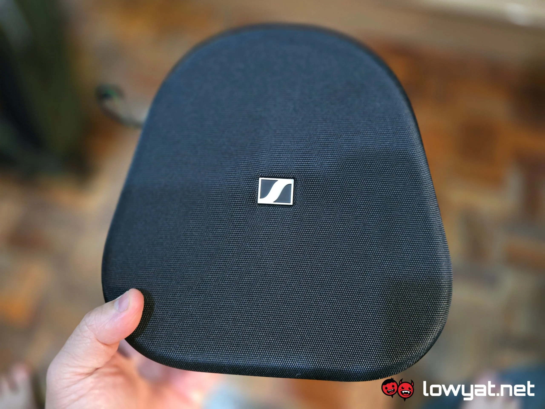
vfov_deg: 58.9
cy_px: 204
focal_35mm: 23
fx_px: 362
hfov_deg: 73.9
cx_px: 272
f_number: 1.7
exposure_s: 1/25
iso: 1600
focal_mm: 6.3
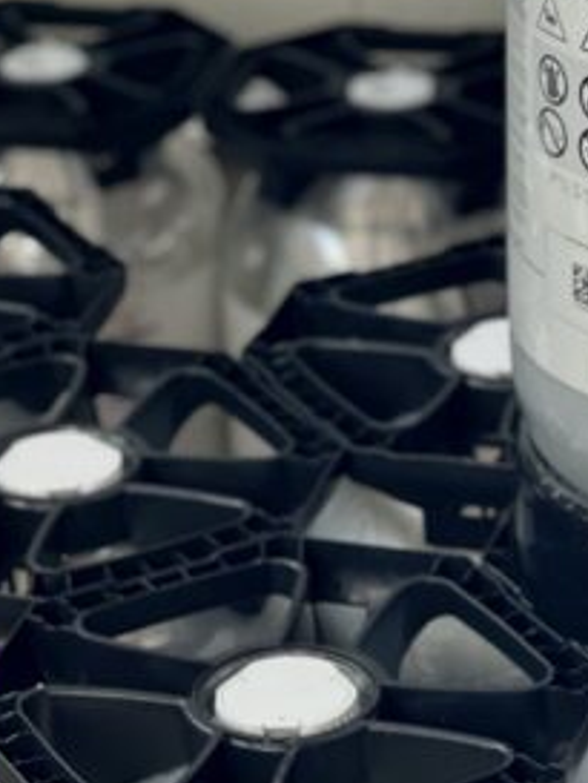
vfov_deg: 12.5
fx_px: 3576
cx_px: 519
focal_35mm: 158
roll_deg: +0.9
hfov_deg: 9.4
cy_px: 485
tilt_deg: -26.6
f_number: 2.8
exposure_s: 1/121
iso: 40
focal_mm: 9
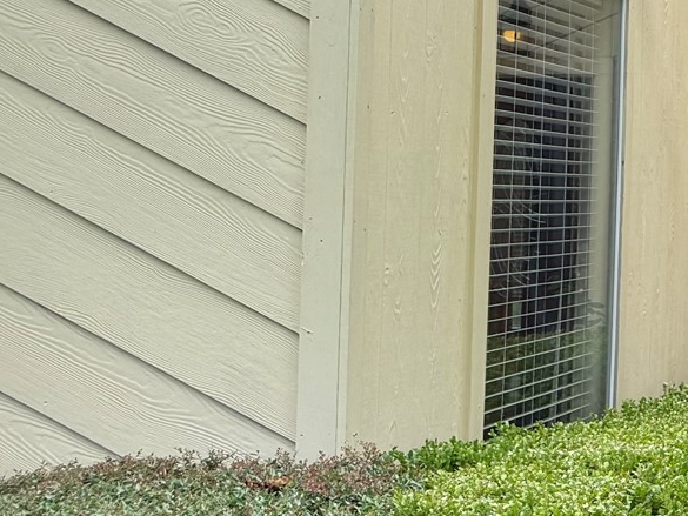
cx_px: 1088
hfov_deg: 19.6
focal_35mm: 84
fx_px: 1670
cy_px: 69
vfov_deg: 17.4
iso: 100
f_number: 1.78
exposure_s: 1/1727
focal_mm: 6.76
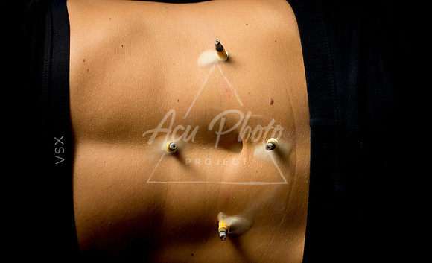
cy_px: 121
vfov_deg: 24.1
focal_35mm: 53
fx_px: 616
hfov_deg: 38.6
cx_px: 221
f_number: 4
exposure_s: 1/320
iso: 800
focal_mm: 50
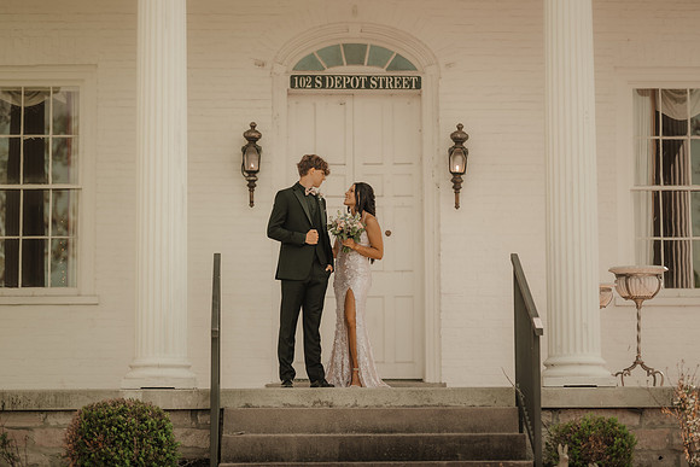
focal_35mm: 105
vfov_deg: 13.0
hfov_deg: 19.5
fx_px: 2042
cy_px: 234
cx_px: 350
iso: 64
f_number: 1.4
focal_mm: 105
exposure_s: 1/800
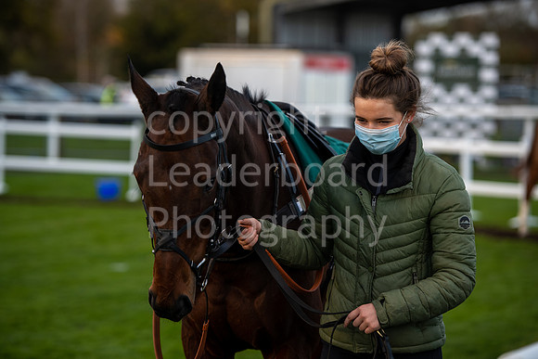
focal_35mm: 130
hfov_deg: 15.8
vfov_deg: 10.6
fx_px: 1943
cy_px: 180
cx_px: 269
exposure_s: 1/500
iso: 320
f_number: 2.8
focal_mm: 130
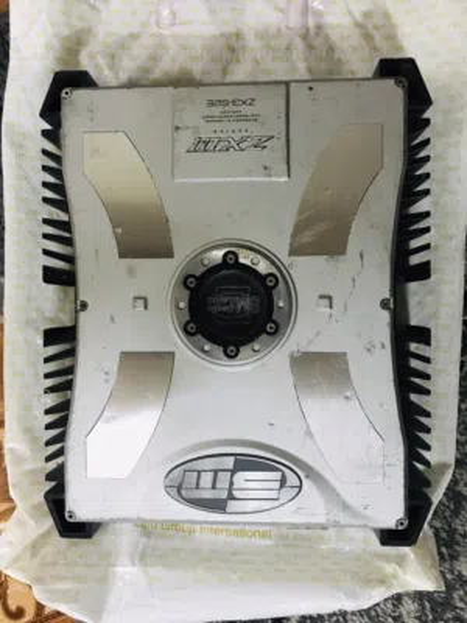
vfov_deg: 63.4
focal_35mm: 28
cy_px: 312
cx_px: 234
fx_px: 504
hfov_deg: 49.7
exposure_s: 1/6
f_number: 1.8
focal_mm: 3.99
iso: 80
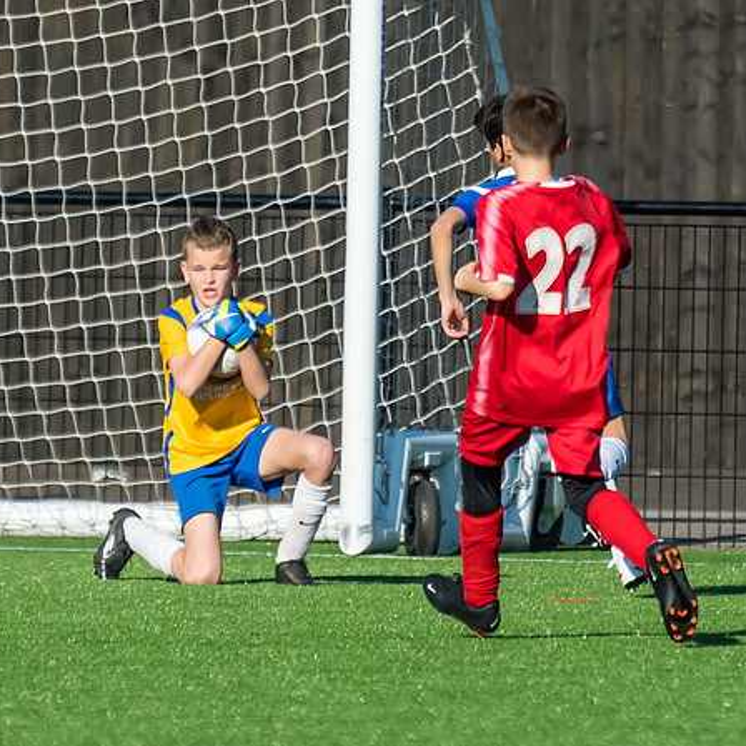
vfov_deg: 1.9
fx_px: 22261
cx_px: 262
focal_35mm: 913
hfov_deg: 1.9
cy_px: 500
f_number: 4.5
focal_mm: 280
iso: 400
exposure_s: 1/3200
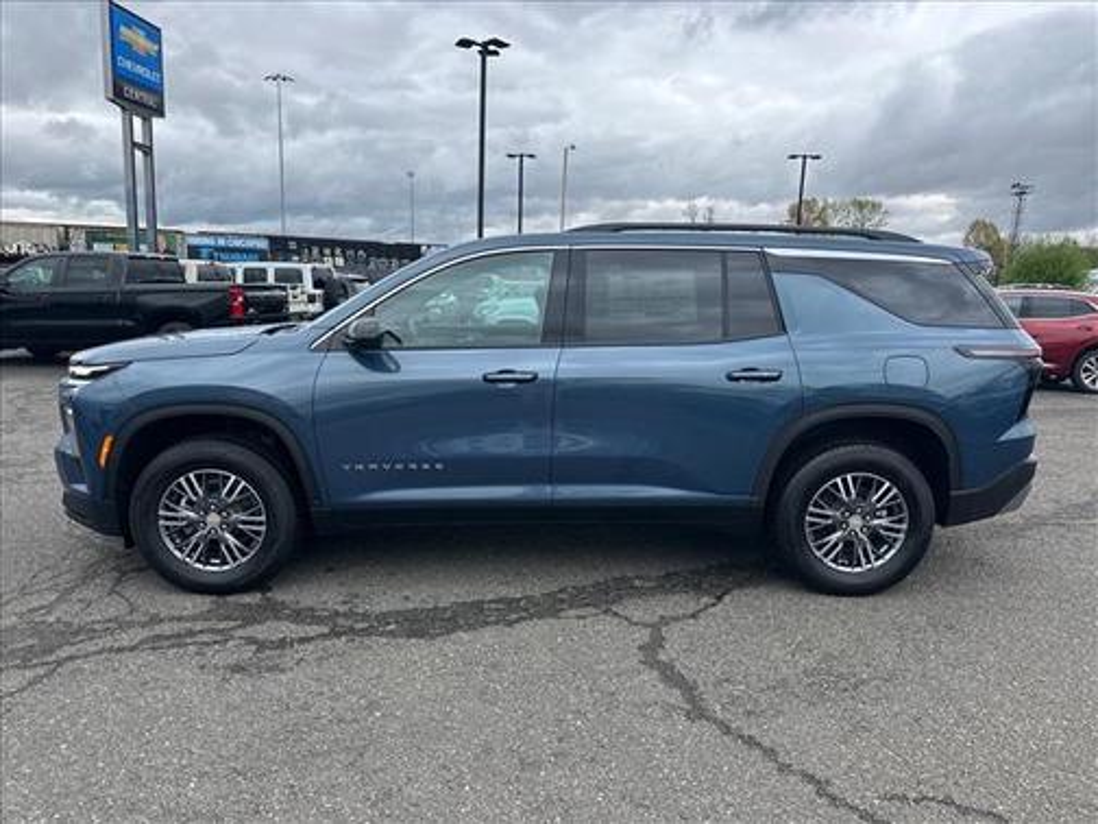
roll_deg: -2.2
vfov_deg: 56.8
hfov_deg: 71.6
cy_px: 412
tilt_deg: -9.5
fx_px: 761
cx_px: 549
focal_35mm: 24
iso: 80
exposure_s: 1/1029
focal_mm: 6.86
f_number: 1.78
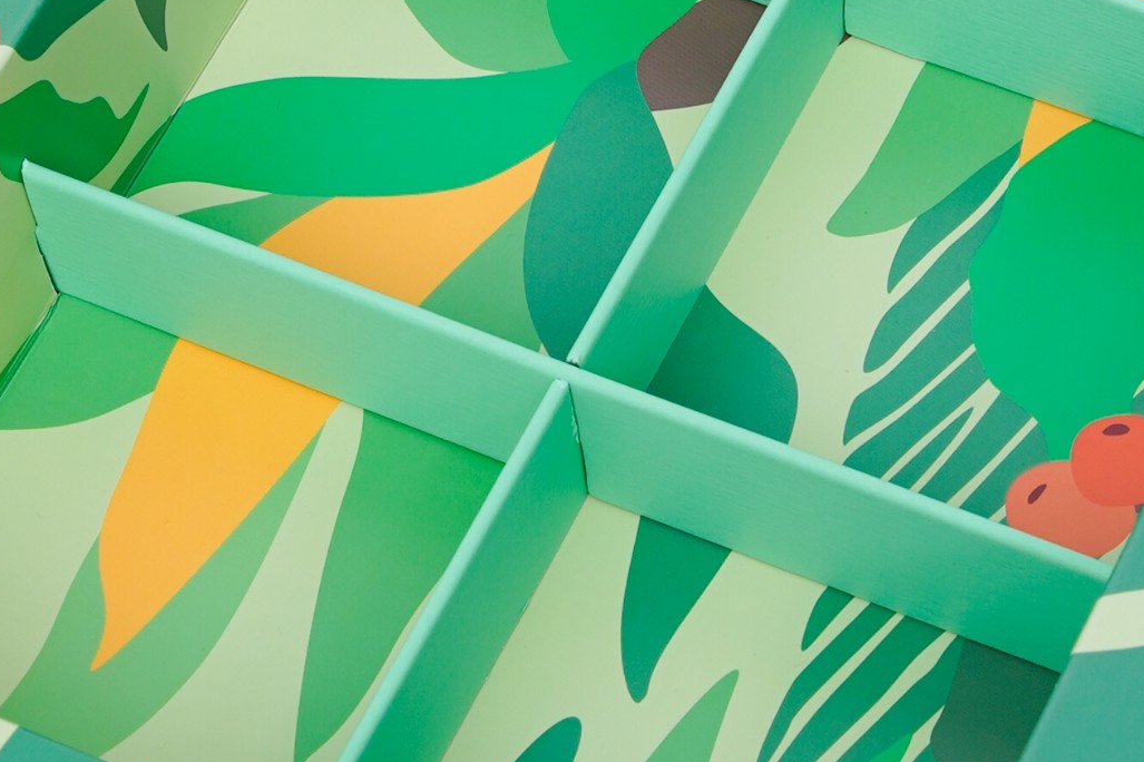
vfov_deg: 16.8
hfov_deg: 25.0
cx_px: 489
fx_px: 2573
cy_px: 406
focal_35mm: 81
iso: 100
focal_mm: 35
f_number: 10
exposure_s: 1/125
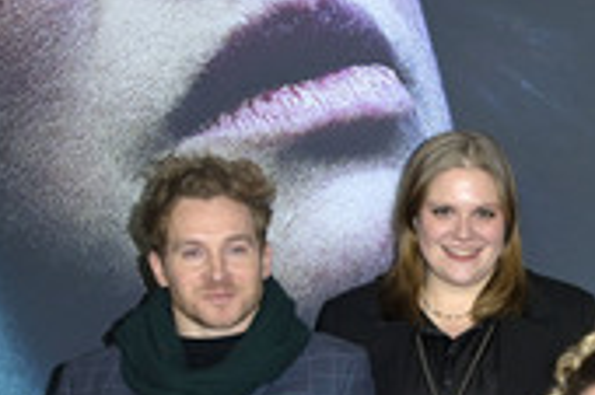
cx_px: 751
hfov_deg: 16.6
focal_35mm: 117
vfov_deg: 11.4
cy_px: 493
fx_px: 1932
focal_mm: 44
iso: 640
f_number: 5.6
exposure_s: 1/250
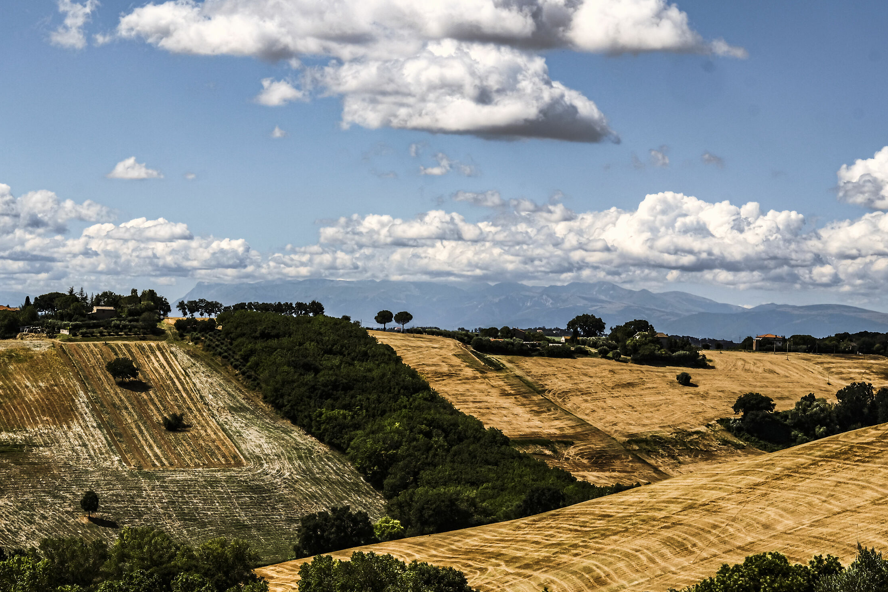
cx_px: 425
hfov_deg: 22.4
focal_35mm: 91
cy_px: 320
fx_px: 2245
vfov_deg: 15.0
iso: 200
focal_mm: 56
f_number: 14
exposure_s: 1/220
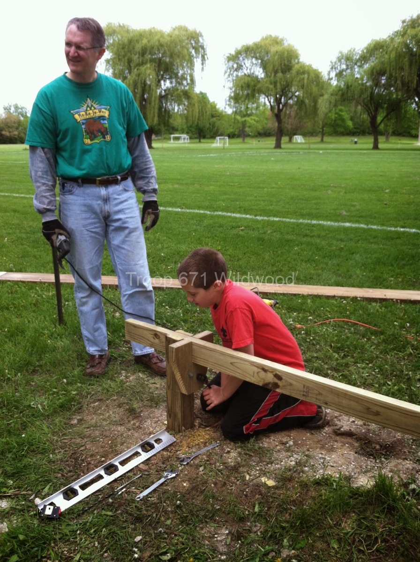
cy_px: 281
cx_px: 210
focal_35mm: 35
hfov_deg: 40.6
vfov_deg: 52.7
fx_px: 568
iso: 80
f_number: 2.8
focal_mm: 3.85
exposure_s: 1/400
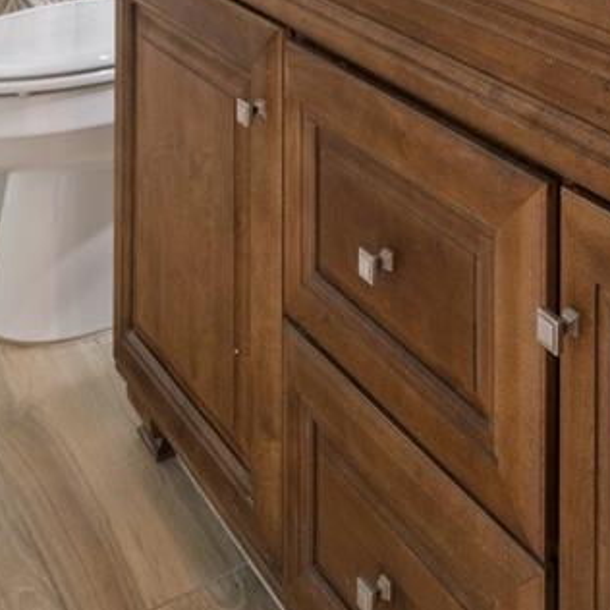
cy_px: -380
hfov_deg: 28.5
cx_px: 544
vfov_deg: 22.4
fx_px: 1156
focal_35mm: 58
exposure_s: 1.3
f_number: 8
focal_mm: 18
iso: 320
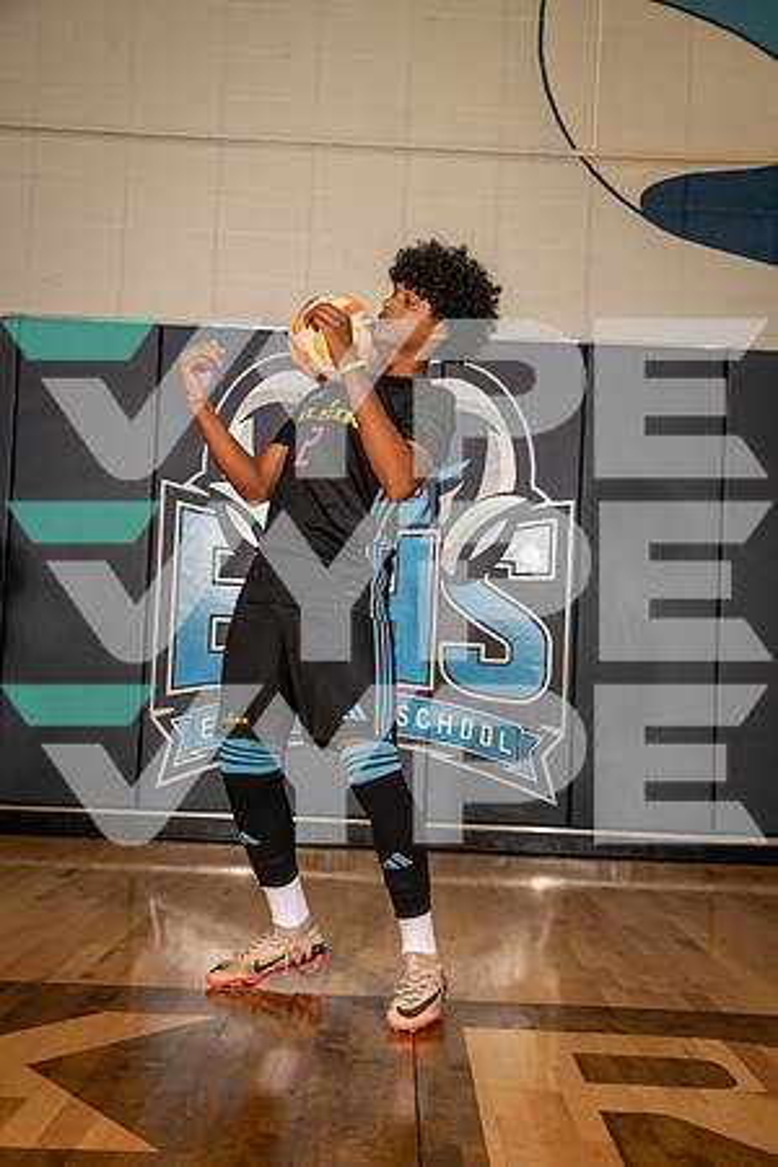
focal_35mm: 46
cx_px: 389
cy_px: 584
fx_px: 1491
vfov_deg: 42.7
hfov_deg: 29.2
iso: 800
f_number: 6.3
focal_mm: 46
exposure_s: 1/320
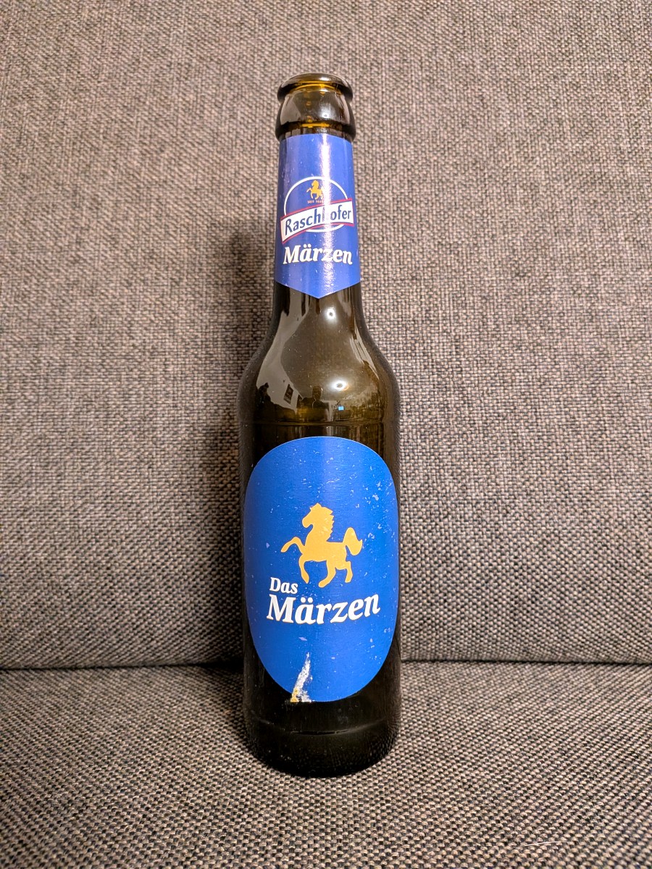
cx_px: 326
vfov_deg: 71.6
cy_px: 434
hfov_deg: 56.8
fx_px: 603
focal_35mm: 24
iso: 69
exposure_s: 1/50
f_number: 1.7
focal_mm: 4.53
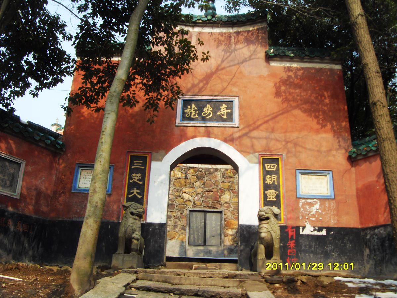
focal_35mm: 39
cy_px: 149
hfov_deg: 47.9
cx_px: 198
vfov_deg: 36.8
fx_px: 447
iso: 80
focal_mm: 6.6
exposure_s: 1/125
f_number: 6.2
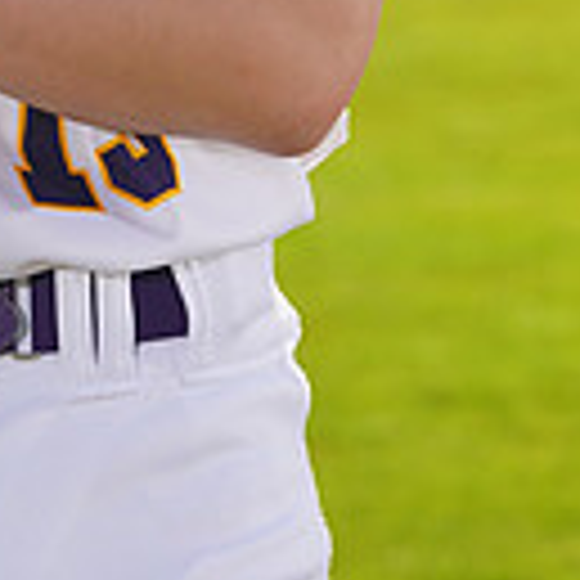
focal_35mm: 766
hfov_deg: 2.3
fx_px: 14521
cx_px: -133
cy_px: -670
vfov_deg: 2.3
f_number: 9
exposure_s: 1/250
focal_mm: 200
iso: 100
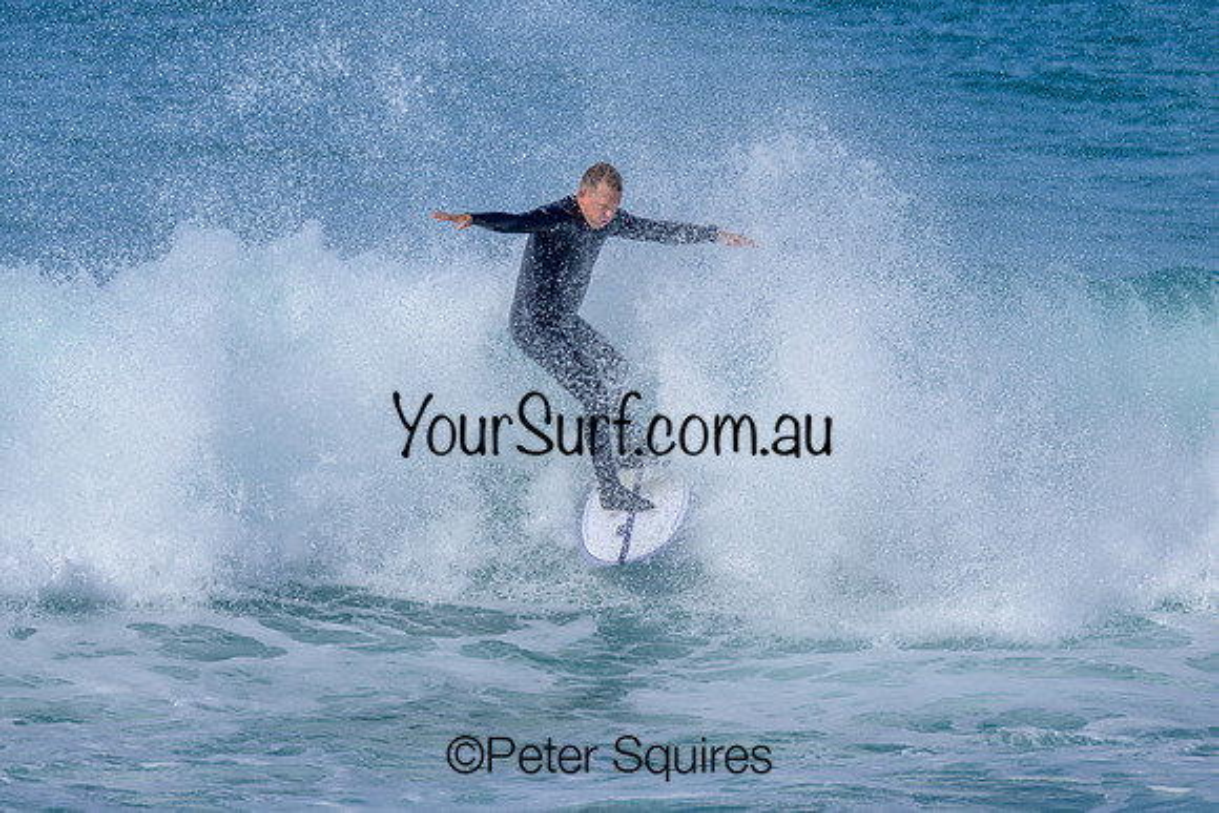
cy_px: 254
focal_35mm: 1099
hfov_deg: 1.9
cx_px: 564
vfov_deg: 1.3
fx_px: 37235
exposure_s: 1/2000
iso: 160
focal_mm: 800
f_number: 6.3
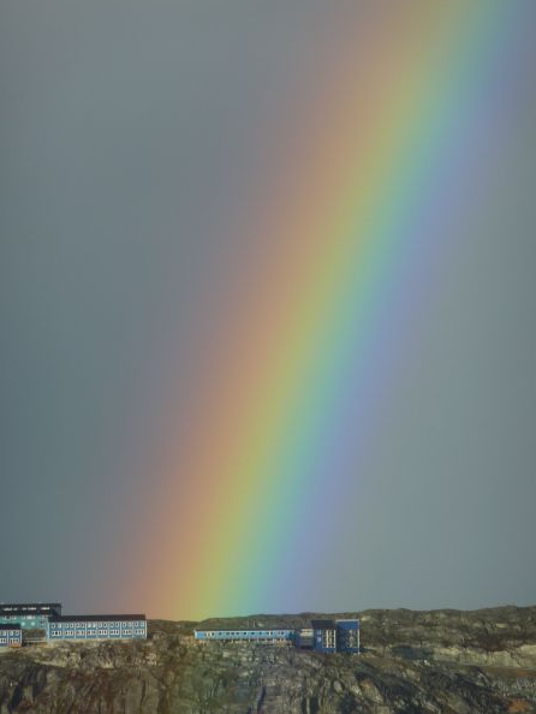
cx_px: 268
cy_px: 355
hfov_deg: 4.9
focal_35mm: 303
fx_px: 6251
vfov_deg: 6.5
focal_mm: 49.2
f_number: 5.6
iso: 80
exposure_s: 1/500
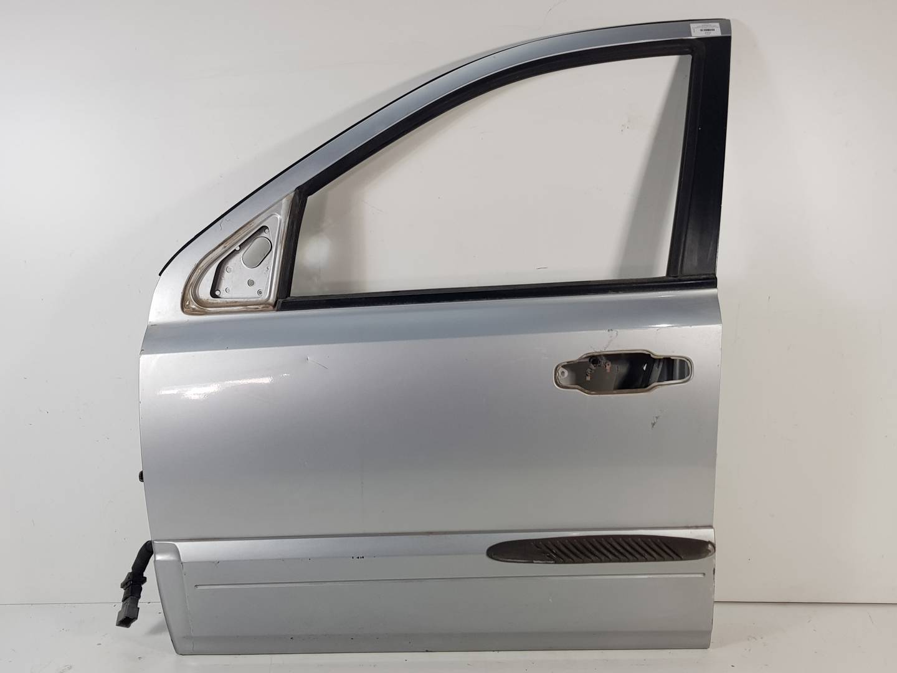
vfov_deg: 53.1
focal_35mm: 26
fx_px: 674
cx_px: 448
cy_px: 336
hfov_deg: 67.3
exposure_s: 1/118
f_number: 1.7
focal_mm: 4.2
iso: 40
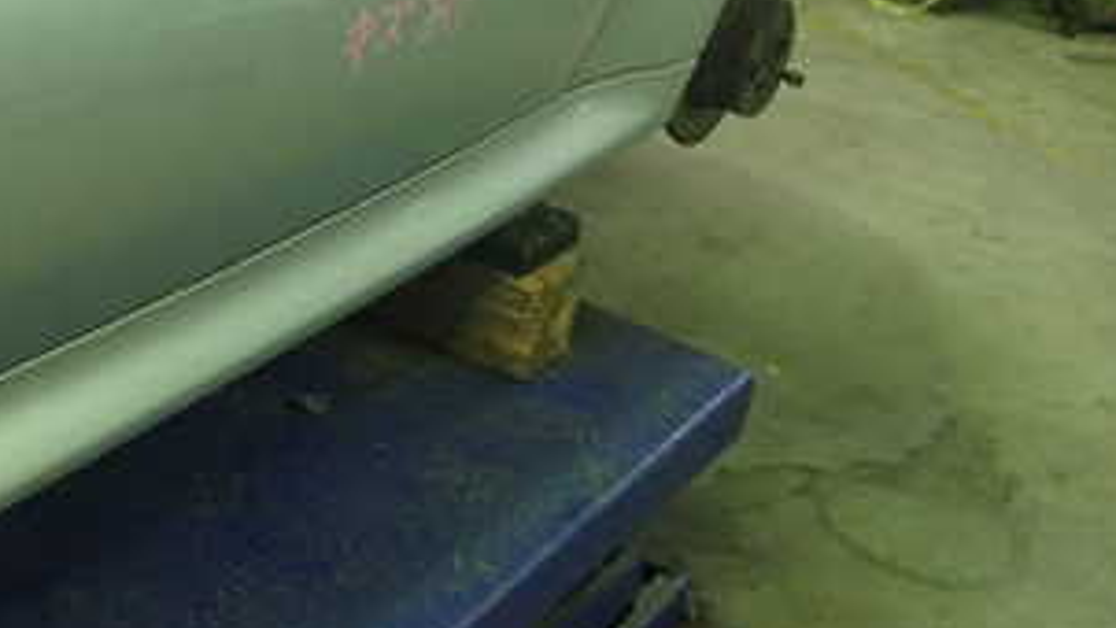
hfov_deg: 31.7
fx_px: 1924
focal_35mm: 65
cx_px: 262
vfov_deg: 17.9
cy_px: -55
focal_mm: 5.5
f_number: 2.3
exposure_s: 1/80
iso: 800
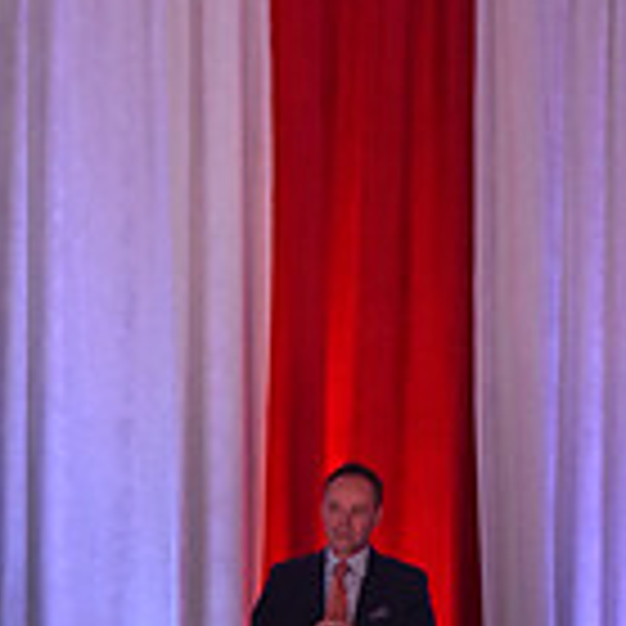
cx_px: 173
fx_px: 6220
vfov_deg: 5.7
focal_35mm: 304
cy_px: 932
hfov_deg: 5.8
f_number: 6.3
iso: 2500
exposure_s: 1/250
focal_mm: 86
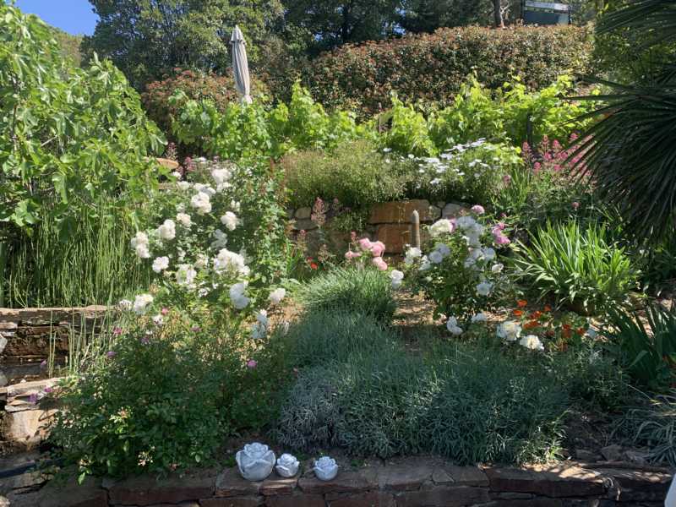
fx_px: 508
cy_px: 254
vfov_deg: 53.1
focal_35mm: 26
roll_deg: -0.4
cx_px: 338
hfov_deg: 67.3
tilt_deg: -2.3
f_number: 1.8
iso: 25
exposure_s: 1/500
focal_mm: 4.25
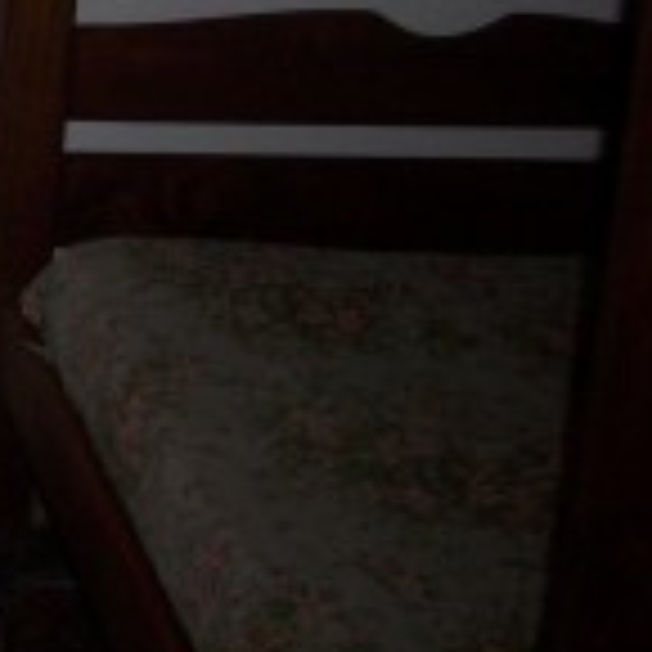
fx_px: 2578
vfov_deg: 13.8
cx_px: -710
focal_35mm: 121
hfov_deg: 12.4
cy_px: -220
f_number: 2.8
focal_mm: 6.2
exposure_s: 1/30
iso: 50
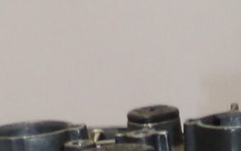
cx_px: 266
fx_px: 1321
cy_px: 805
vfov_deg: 5.0
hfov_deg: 10.3
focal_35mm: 201
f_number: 3.2
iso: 200
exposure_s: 1/60
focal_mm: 4.3
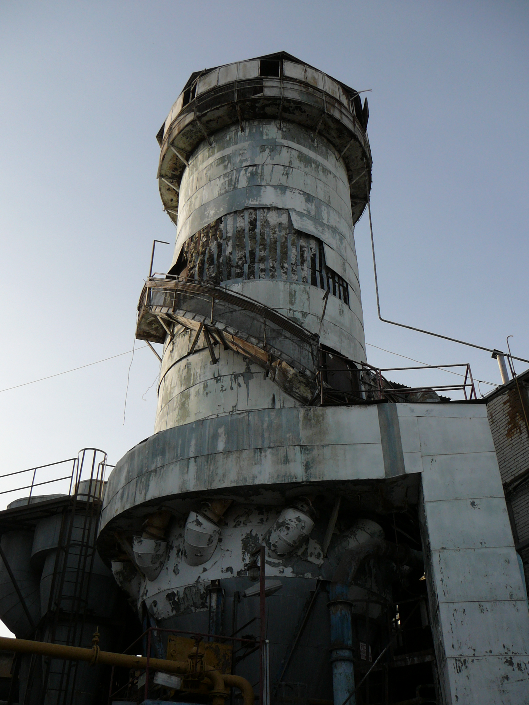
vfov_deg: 52.6
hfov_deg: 40.7
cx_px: 264
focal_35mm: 35
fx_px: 713
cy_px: 352
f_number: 5
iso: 80
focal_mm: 5.2
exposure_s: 1/400
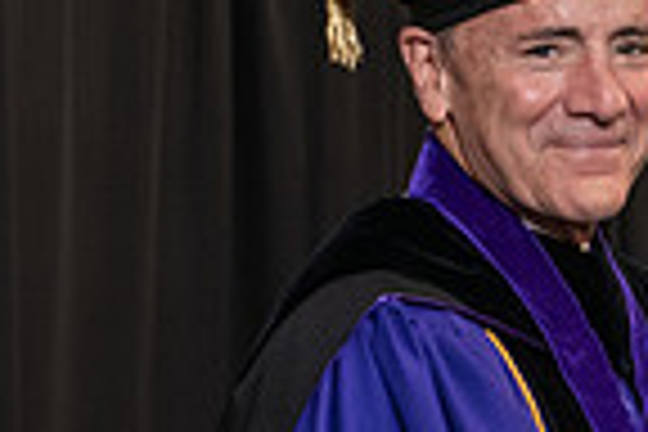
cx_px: 968
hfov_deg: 7.2
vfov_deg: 4.9
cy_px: 367
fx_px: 5058
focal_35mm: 281
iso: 2000
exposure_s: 1/125
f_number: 5
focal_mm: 70
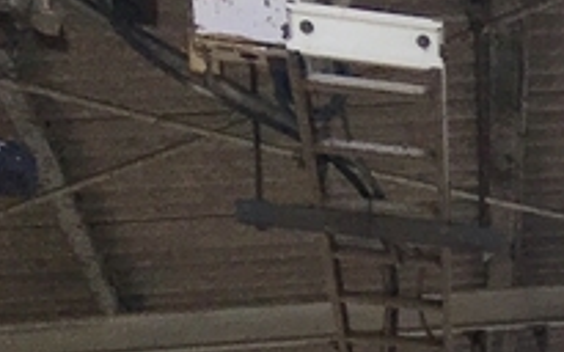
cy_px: 1155
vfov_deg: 6.5
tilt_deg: -1.1
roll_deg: +0.1
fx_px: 2766
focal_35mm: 180
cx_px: 1612
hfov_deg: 9.5
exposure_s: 1/1068
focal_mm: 4.15
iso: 25
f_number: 2.2
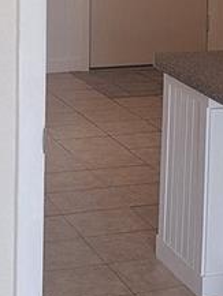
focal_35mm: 127
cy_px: -14
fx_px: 1090
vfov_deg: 15.2
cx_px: 198
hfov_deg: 11.6
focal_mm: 5.54
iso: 64
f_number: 1.8
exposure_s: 1/60
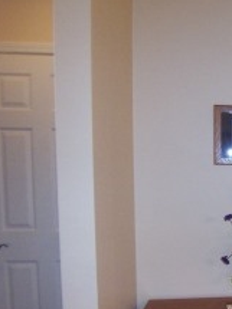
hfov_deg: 25.4
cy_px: 213
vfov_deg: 39.1
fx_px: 429
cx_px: 314
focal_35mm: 48
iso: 200
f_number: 2.8
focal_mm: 3.8
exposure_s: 1/30
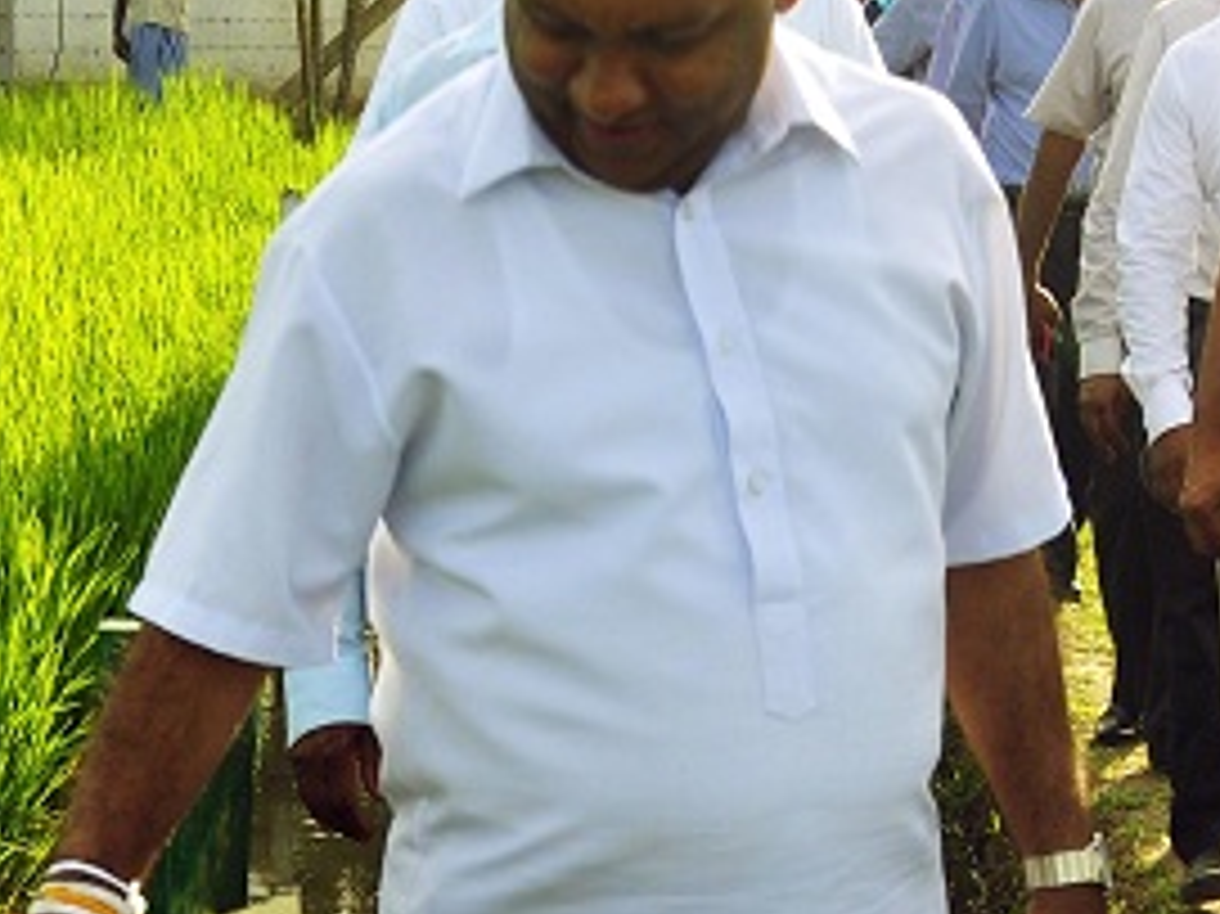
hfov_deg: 16.8
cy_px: 1013
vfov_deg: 12.4
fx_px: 4122
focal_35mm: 117
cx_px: 675
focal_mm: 22
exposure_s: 1/640
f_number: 4
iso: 200
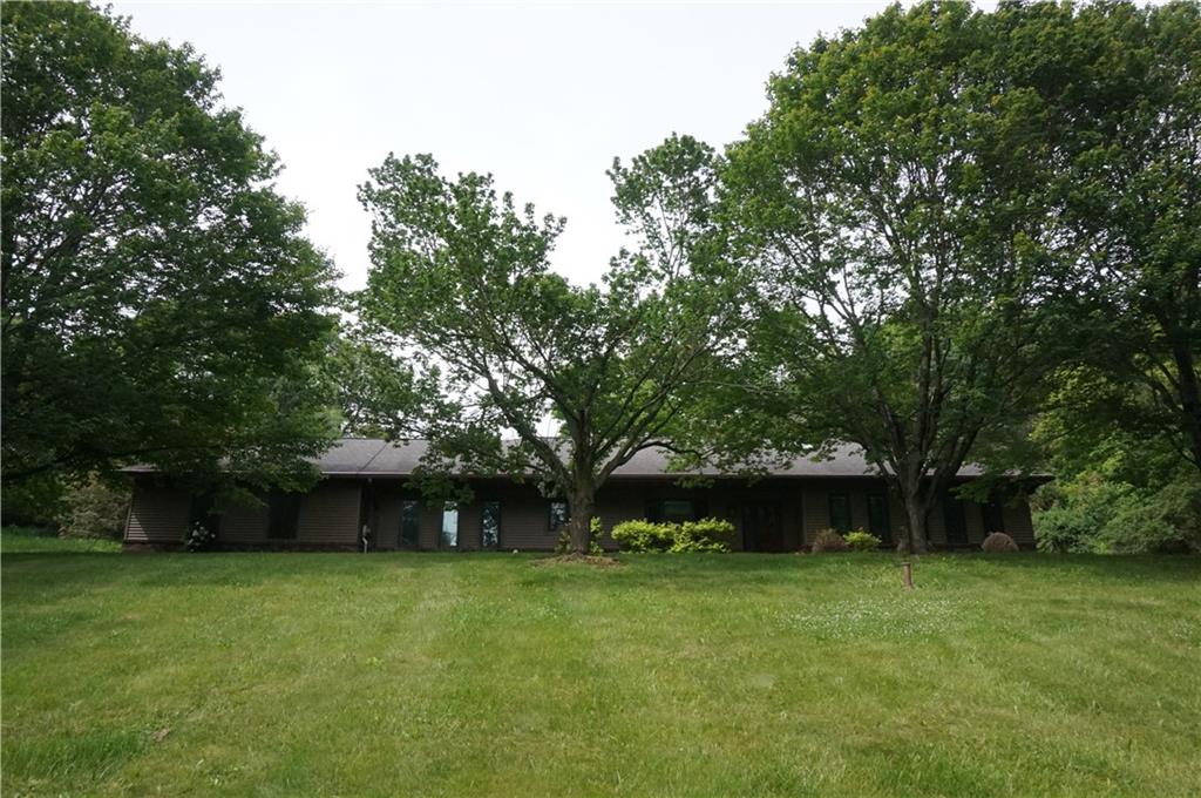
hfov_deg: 73.8
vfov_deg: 53.0
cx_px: 600
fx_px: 800
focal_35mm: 24
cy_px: 399
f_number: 13
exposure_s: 1/1000
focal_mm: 16
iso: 1600
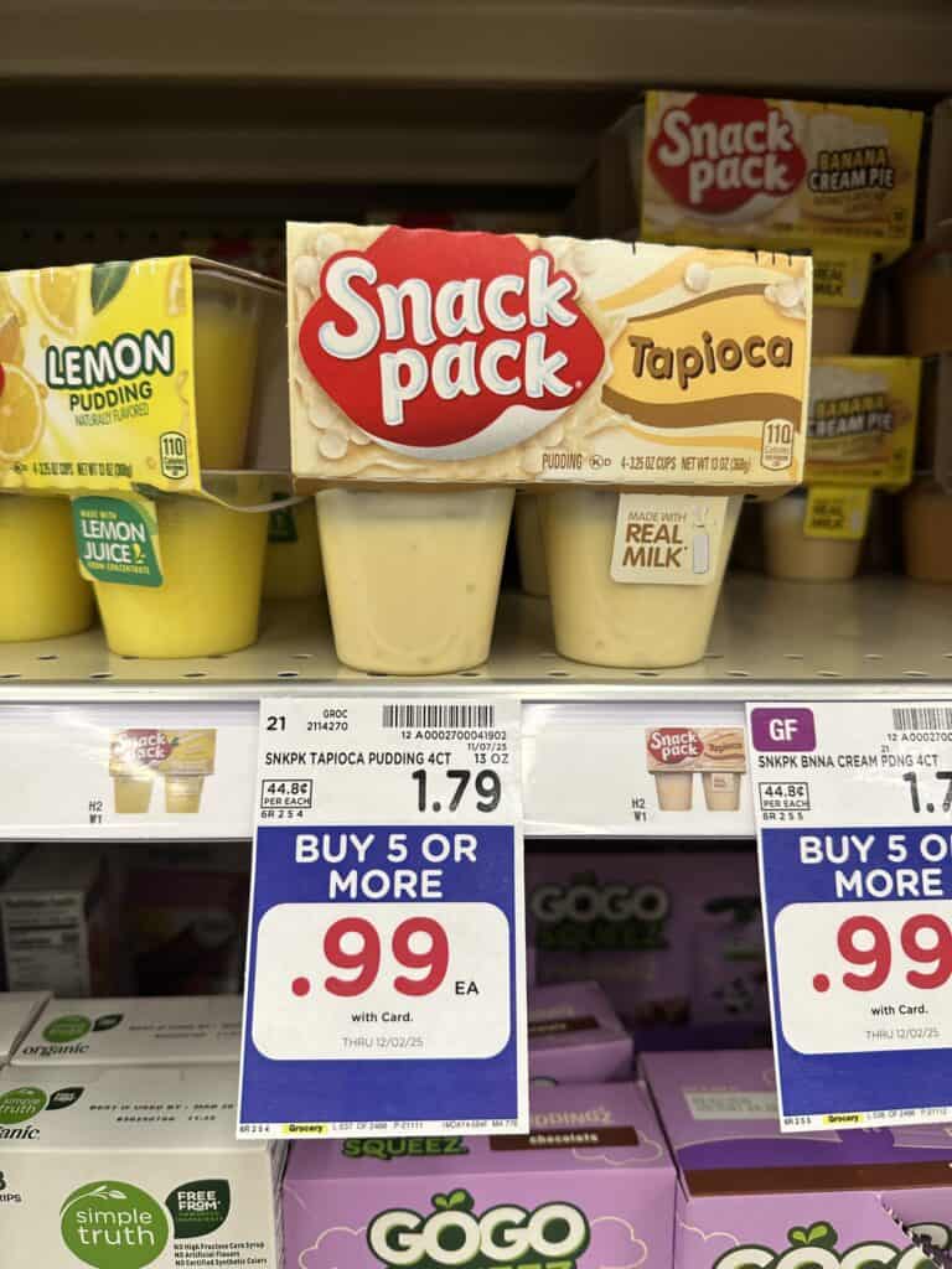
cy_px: 634
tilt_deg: -10.3
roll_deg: +0.0
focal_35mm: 24
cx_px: 476
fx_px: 880
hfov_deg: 56.8
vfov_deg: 71.6
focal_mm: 6.86
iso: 80
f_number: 1.78
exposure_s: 1/62
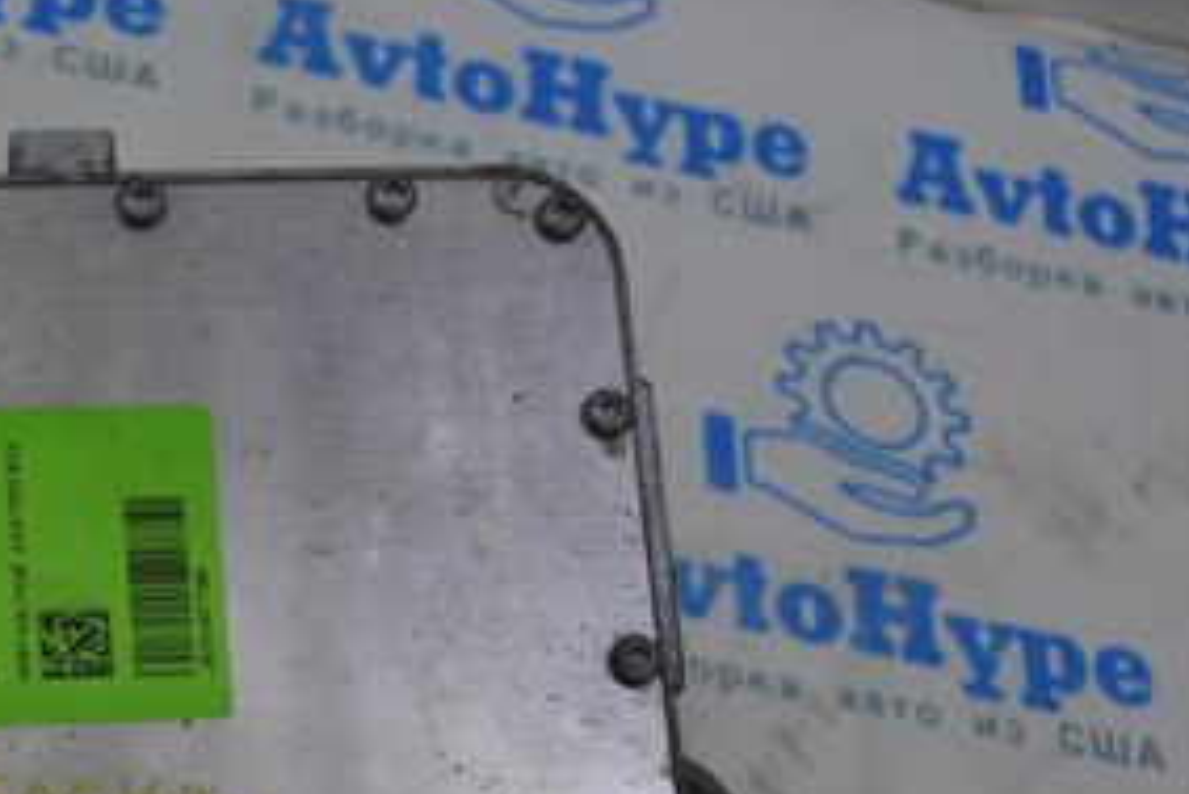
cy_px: 636
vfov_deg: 15.4
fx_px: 2908
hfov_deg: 22.4
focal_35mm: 88
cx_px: 76
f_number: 5.6
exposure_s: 1/100
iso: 400
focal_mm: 26
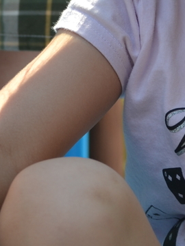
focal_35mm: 265
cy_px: -69
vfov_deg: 7.4
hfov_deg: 5.6
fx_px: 1886
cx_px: 180
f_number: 6.3
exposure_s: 1/160
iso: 100
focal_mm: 55
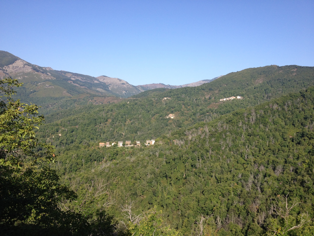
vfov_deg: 40.7
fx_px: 317
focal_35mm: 35
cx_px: 157
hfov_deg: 52.6
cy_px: 118
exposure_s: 1/1175
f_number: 2.4
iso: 64
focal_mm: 4.28
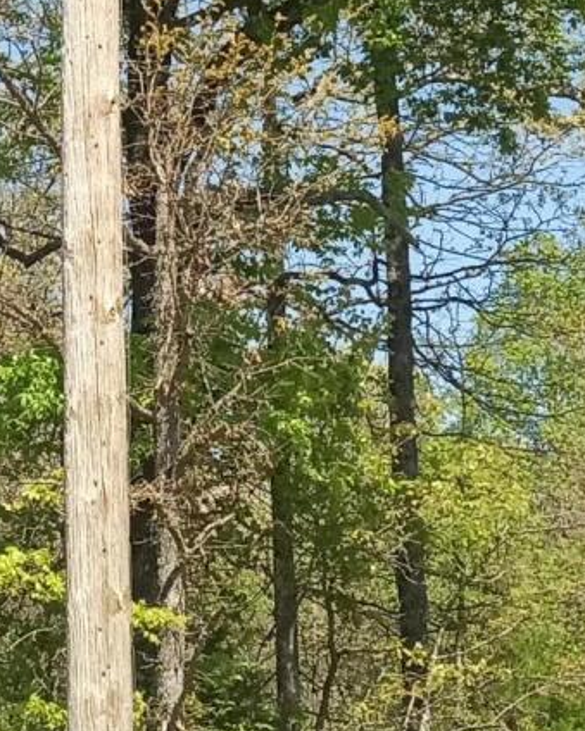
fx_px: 2793
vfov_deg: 14.8
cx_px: -95
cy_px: 103
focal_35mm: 129
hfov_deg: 11.7
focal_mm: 3.71
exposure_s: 1/714
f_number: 2.2
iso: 102
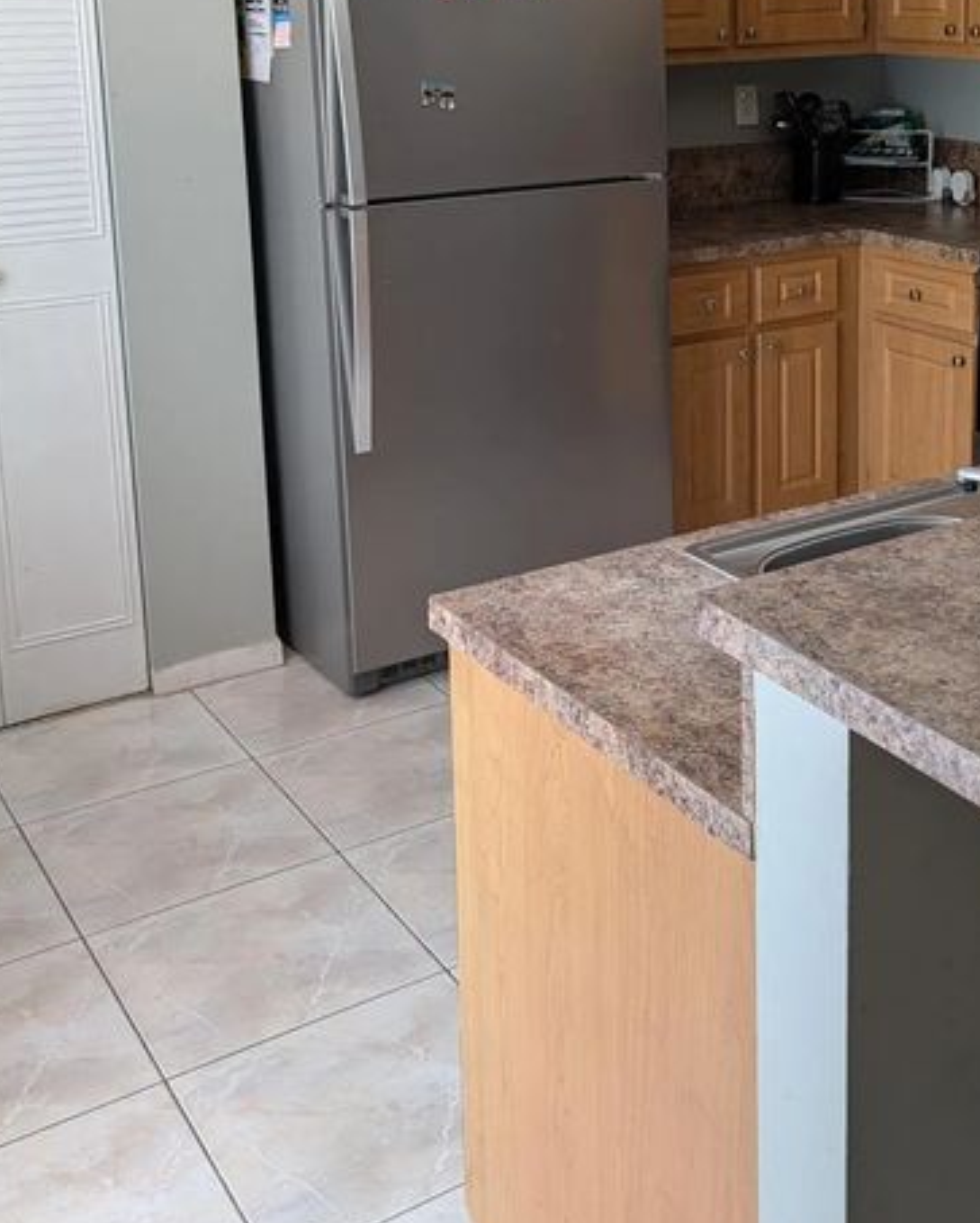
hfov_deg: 33.1
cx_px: 802
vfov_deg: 40.6
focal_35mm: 44
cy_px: 286
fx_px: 1594
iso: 31
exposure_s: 1/30
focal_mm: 6.9
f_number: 1.68
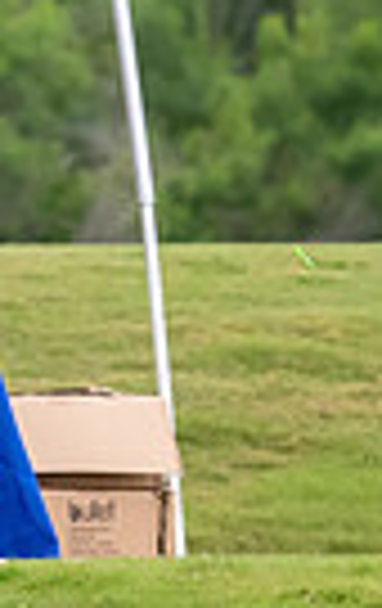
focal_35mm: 1771
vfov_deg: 1.2
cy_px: -56
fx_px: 29344
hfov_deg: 0.7
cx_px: 404
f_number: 5.6
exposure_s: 1/2000
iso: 1600
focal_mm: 270
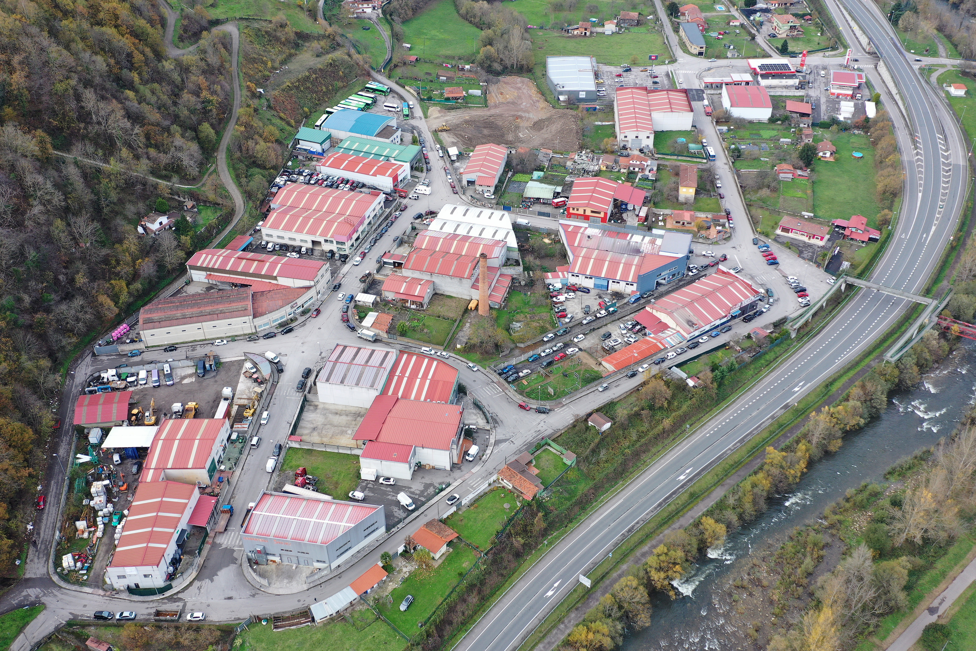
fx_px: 759
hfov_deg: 65.5
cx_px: 488
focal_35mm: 28
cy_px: 326
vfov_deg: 46.4
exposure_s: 1/120
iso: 100
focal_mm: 10.26
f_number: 4
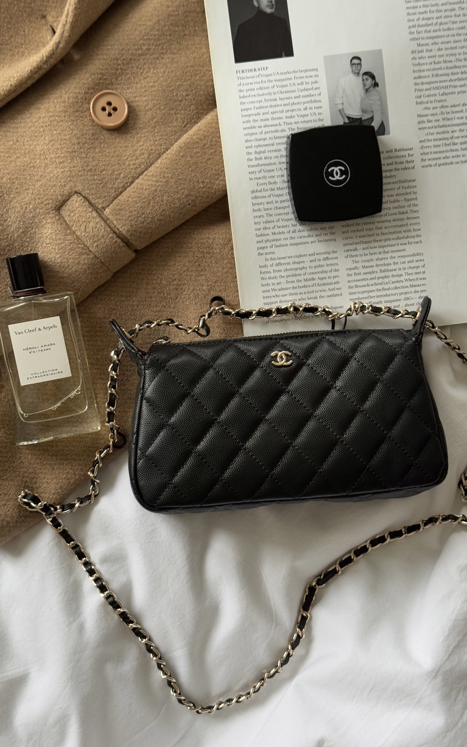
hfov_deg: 25.3
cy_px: 373
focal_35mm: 51
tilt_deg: -84.5
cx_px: 266
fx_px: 1038
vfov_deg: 39.6
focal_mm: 6.76
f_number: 1.78
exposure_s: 1/60
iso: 200
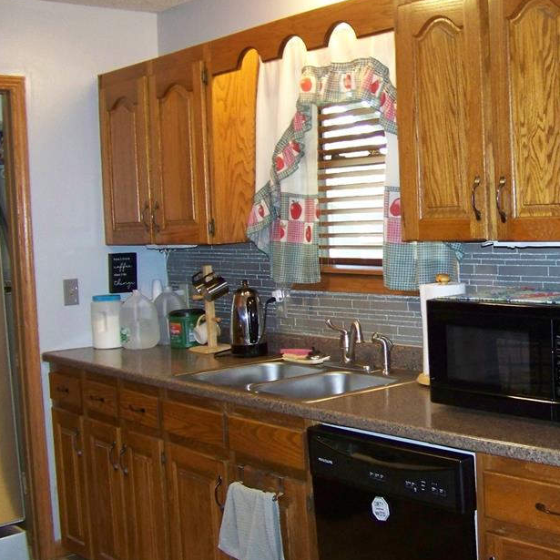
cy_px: 281
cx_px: 404
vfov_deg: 32.2
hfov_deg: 31.7
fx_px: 970
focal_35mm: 53
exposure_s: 1/30
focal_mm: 5.85
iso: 200
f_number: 2.8
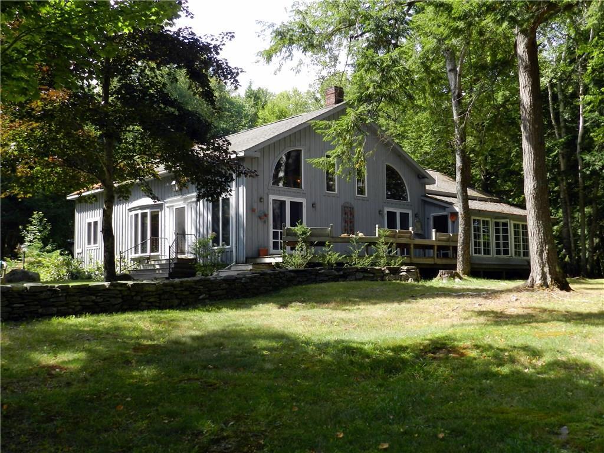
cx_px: 302
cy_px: 226
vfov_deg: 37.7
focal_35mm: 38
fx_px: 663
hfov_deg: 49.0
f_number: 4
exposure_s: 1/250
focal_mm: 6.7
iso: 160
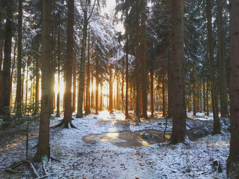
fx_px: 186
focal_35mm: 27
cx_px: 120
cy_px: 90
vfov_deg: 51.4
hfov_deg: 65.3
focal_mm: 4.75
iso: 128
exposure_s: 1/40
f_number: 2.2
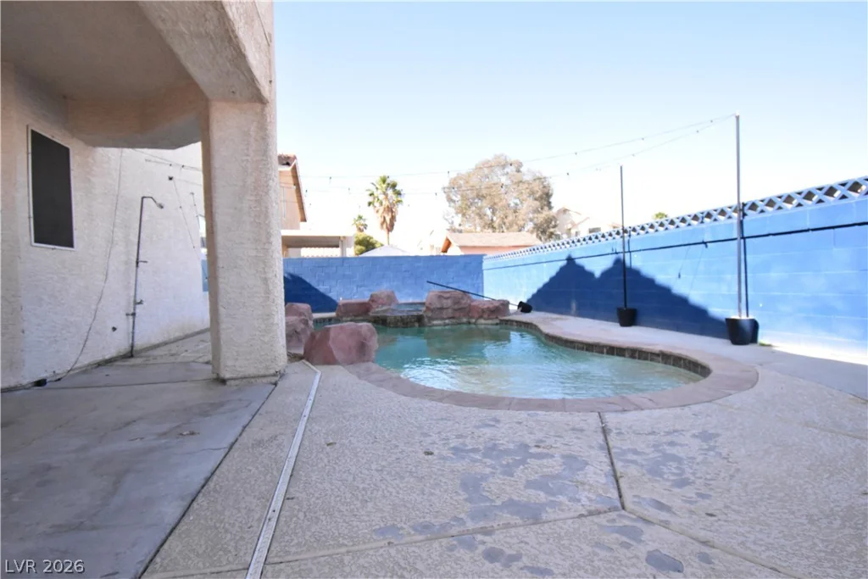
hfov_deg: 92.4
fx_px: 416
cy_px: 290
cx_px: 434
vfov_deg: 69.7
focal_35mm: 17
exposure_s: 1/4000
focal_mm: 11.5
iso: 4000
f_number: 4.8
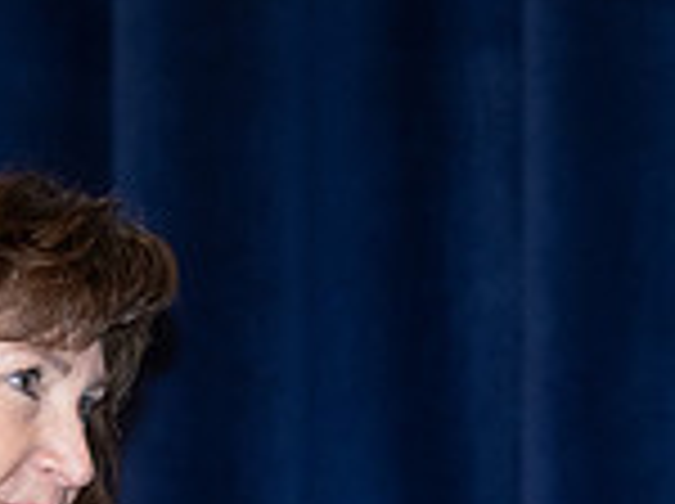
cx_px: 602
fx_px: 14368
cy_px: 939
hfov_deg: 2.7
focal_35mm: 738
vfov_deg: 2.0
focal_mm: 160
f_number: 5.6
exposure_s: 1/160
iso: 1600
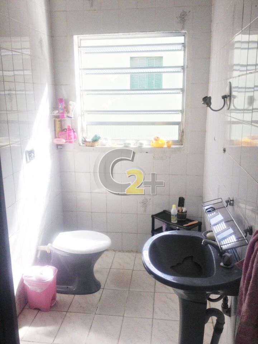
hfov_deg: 40.7
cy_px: 172
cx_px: 129
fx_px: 348
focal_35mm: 35
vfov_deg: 52.6
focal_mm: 4.28
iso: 50
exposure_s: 1/354
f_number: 2.4
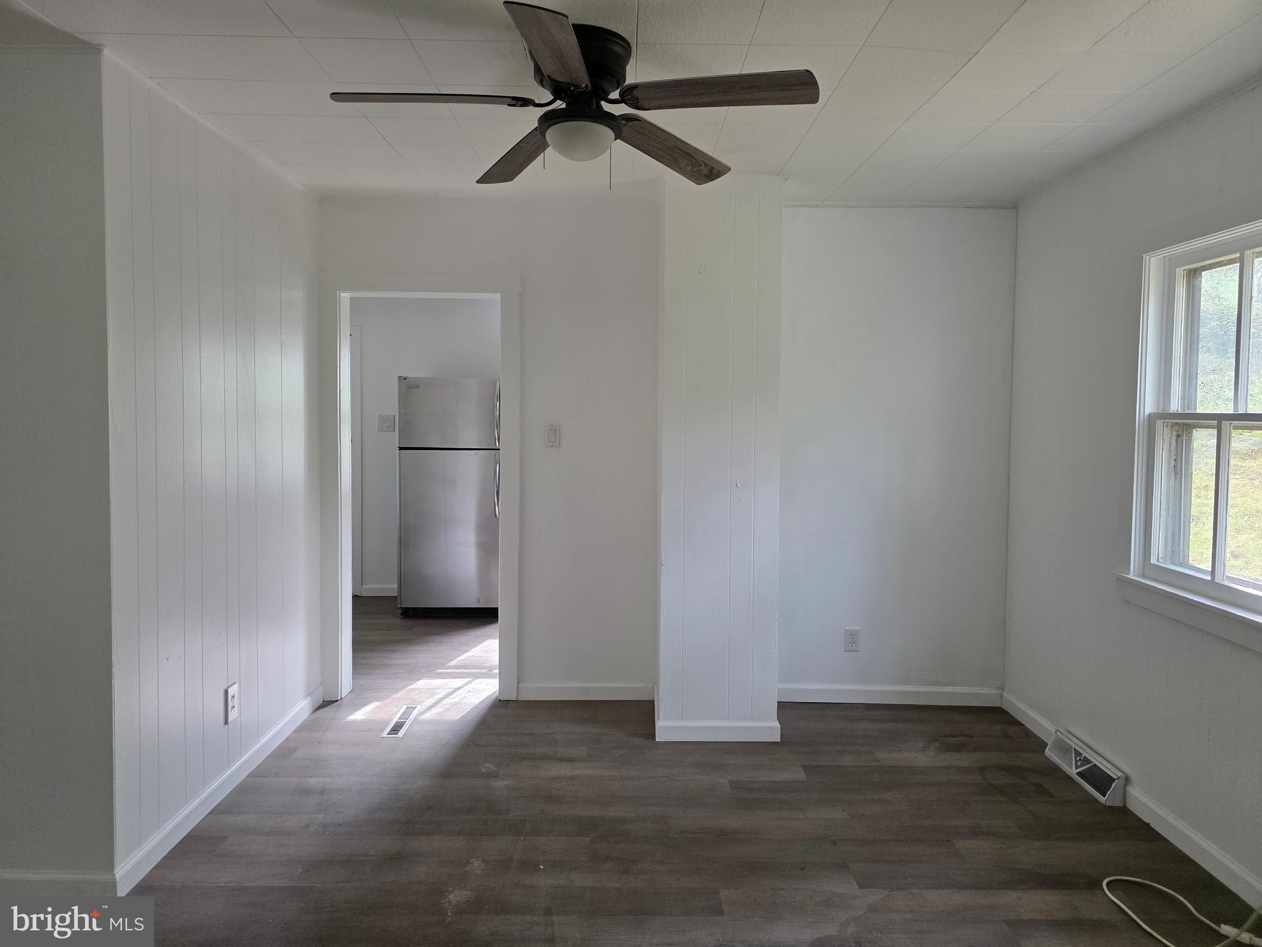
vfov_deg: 58.9
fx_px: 839
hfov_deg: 73.9
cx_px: 631
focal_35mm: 23
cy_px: 474
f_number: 1.7
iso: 160
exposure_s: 1/180
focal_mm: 6.3
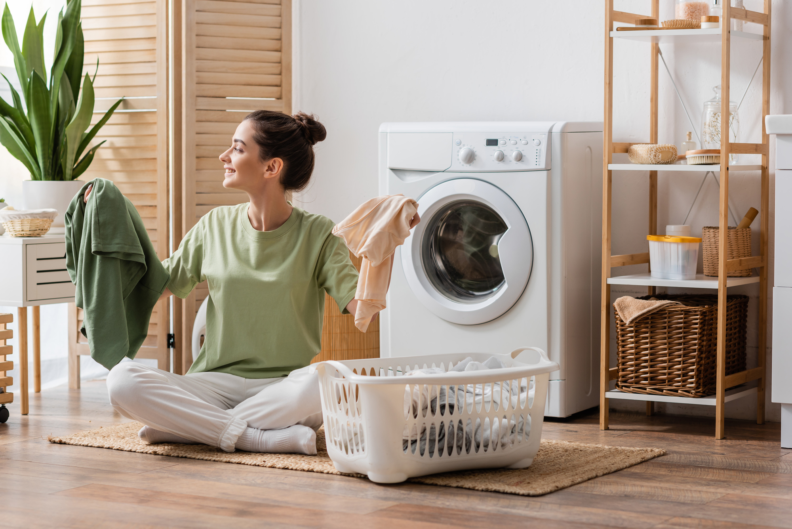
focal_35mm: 85
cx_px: 396
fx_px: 1871
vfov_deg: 16.1
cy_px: 264
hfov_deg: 23.9
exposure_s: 1/200
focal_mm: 85
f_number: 3.2
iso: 160
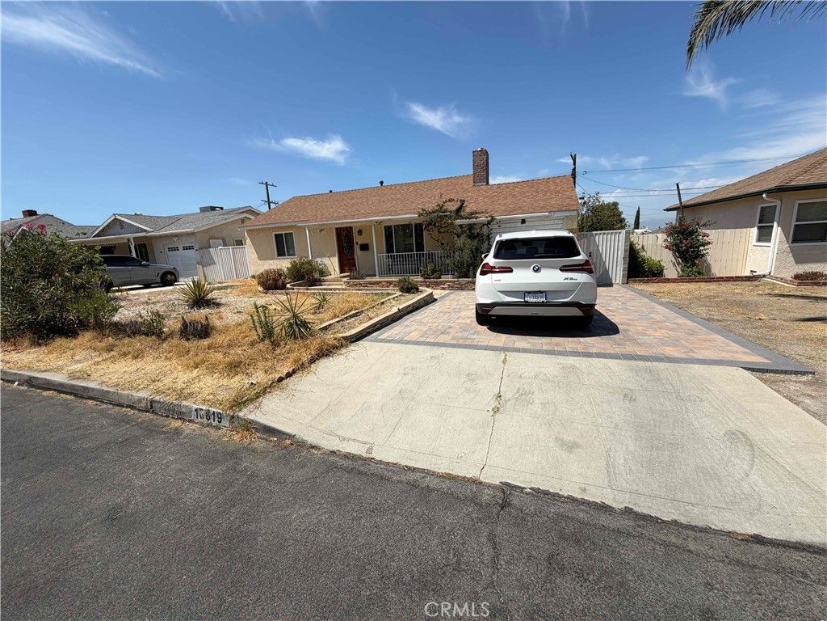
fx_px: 334
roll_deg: +3.4
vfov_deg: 85.7
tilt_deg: -12.2
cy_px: 310
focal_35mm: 14
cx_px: 414
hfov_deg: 102.1
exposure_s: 1/1259
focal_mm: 2.22
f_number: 2.2
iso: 20
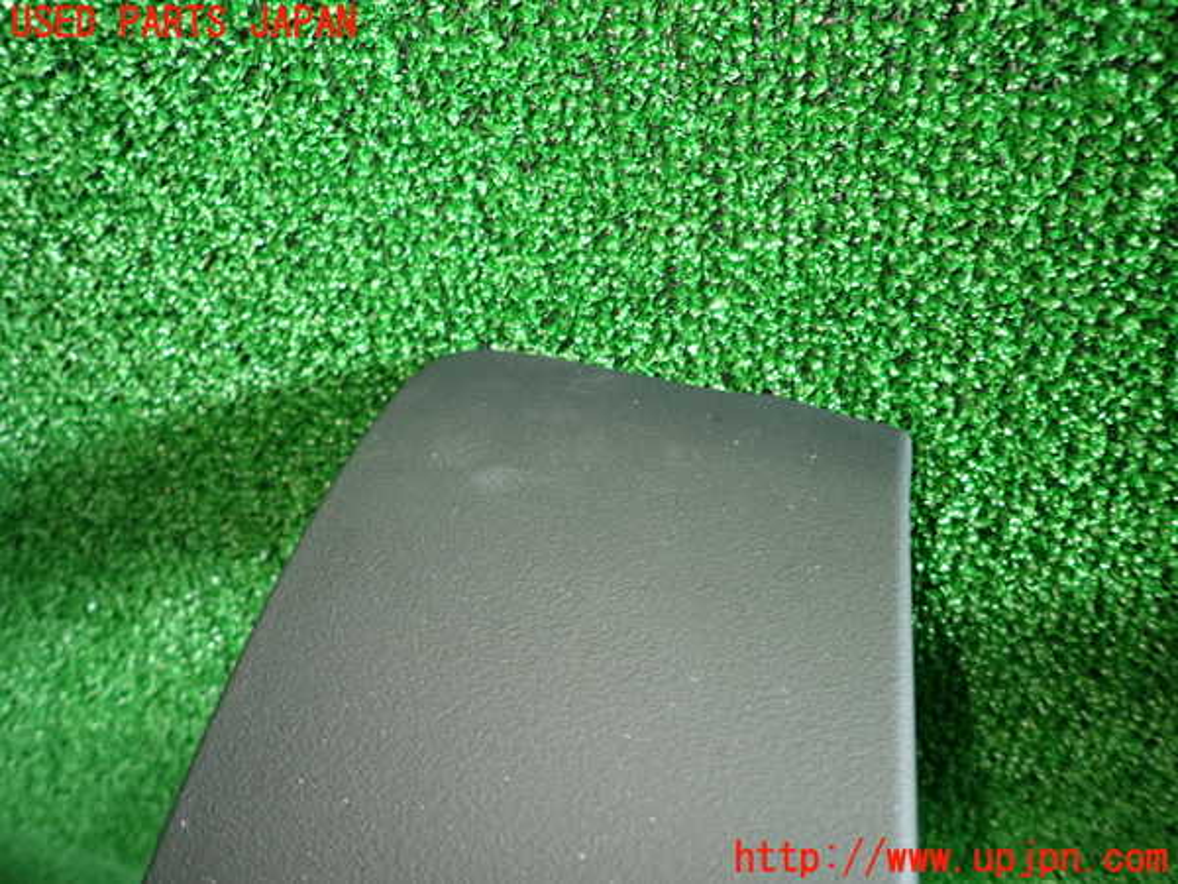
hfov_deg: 69.4
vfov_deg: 54.9
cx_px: 589
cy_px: 442
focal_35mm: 25
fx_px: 851
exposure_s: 1/30
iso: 250
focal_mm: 4.5
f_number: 2
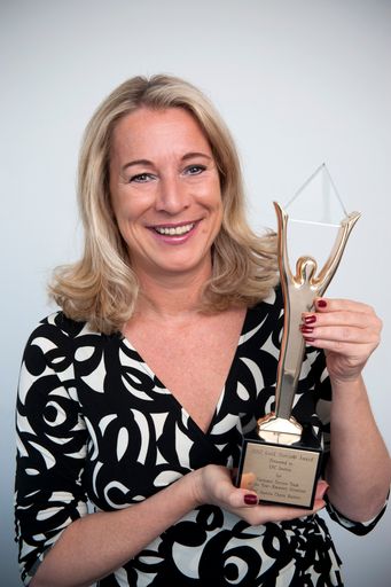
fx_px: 815
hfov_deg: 27.0
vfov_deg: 39.6
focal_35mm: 50
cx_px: 196
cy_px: 294
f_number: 6.3
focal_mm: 50
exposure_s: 1/160
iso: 400
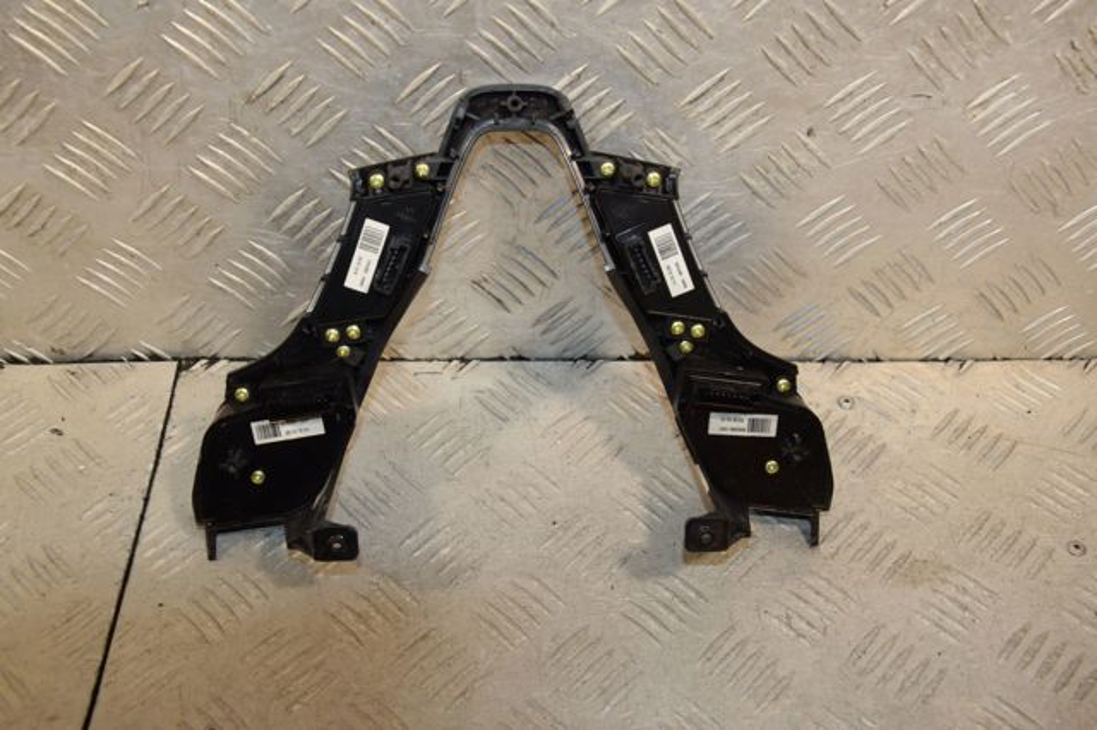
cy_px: 365
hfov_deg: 43.6
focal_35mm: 45
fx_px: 1370
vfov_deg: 29.8
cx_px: 548
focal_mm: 30
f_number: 7.1
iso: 800
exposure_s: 1/200
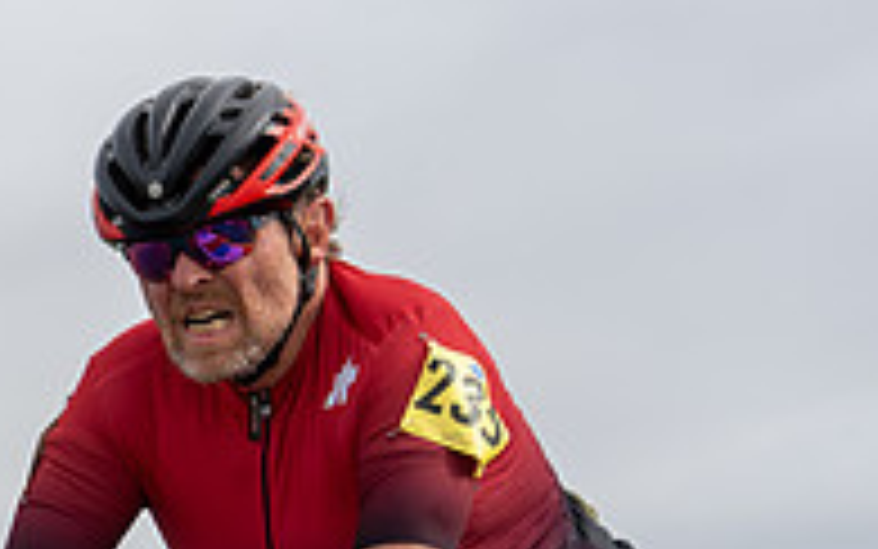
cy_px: 682
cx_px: -23
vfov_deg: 6.9
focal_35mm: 188
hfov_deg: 11.0
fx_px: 4500
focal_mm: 62
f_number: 3.5
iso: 100
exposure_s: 1/1000
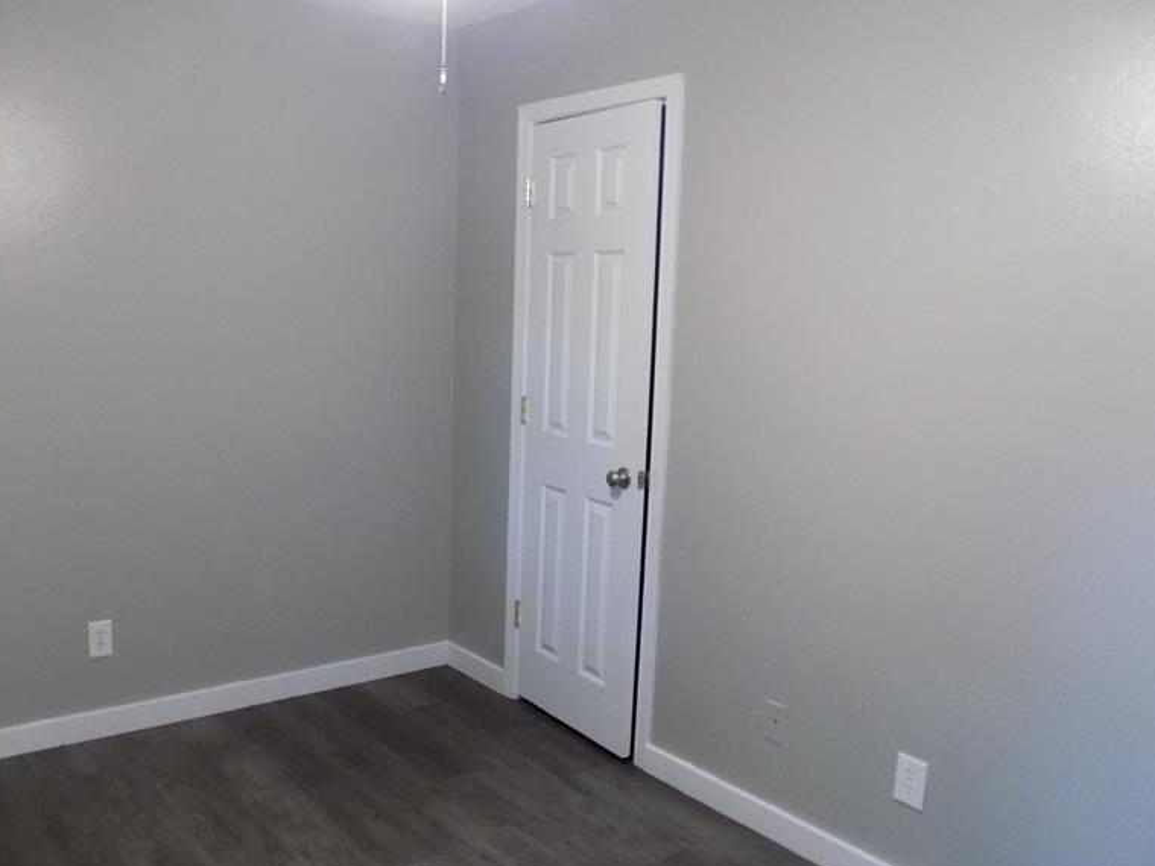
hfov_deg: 57.3
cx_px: 400
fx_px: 1034
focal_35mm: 31
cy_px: 486
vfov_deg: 45.4
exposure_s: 1/15
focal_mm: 4
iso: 400
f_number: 3.1
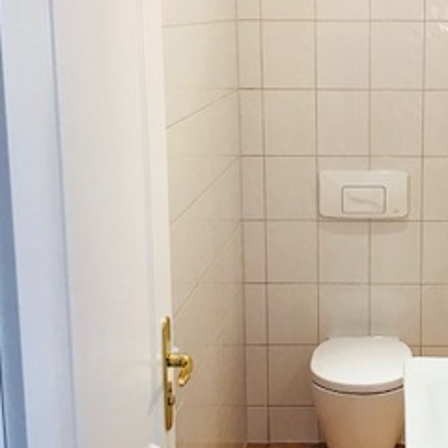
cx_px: 368
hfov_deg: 25.6
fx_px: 966
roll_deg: +0.2
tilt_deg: -9.7
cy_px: 207
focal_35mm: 66
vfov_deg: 26.1
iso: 40
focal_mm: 3.99
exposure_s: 1/33
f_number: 1.8
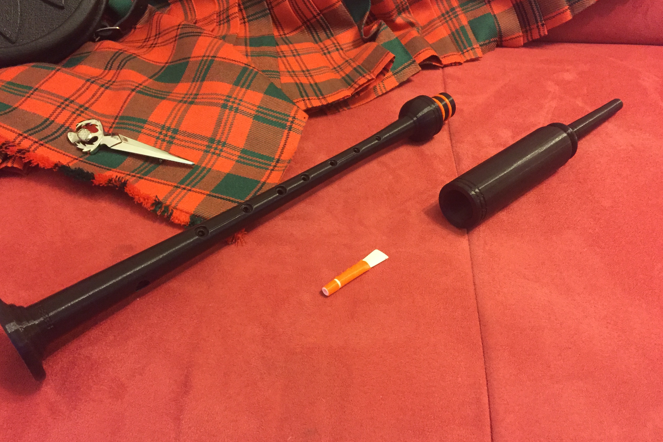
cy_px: 247
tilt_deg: -52.6
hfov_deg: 60.3
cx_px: 327
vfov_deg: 42.2
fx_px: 571
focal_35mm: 31
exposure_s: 1/17
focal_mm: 4.15
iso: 320
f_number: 2.2
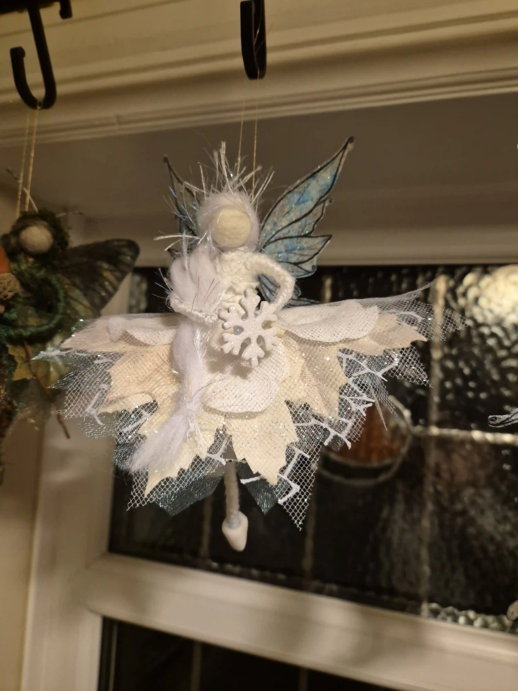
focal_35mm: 23
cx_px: 259
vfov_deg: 73.9
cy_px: 346
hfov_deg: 58.9
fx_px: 459
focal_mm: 5.4
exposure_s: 1/100
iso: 800
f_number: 1.8
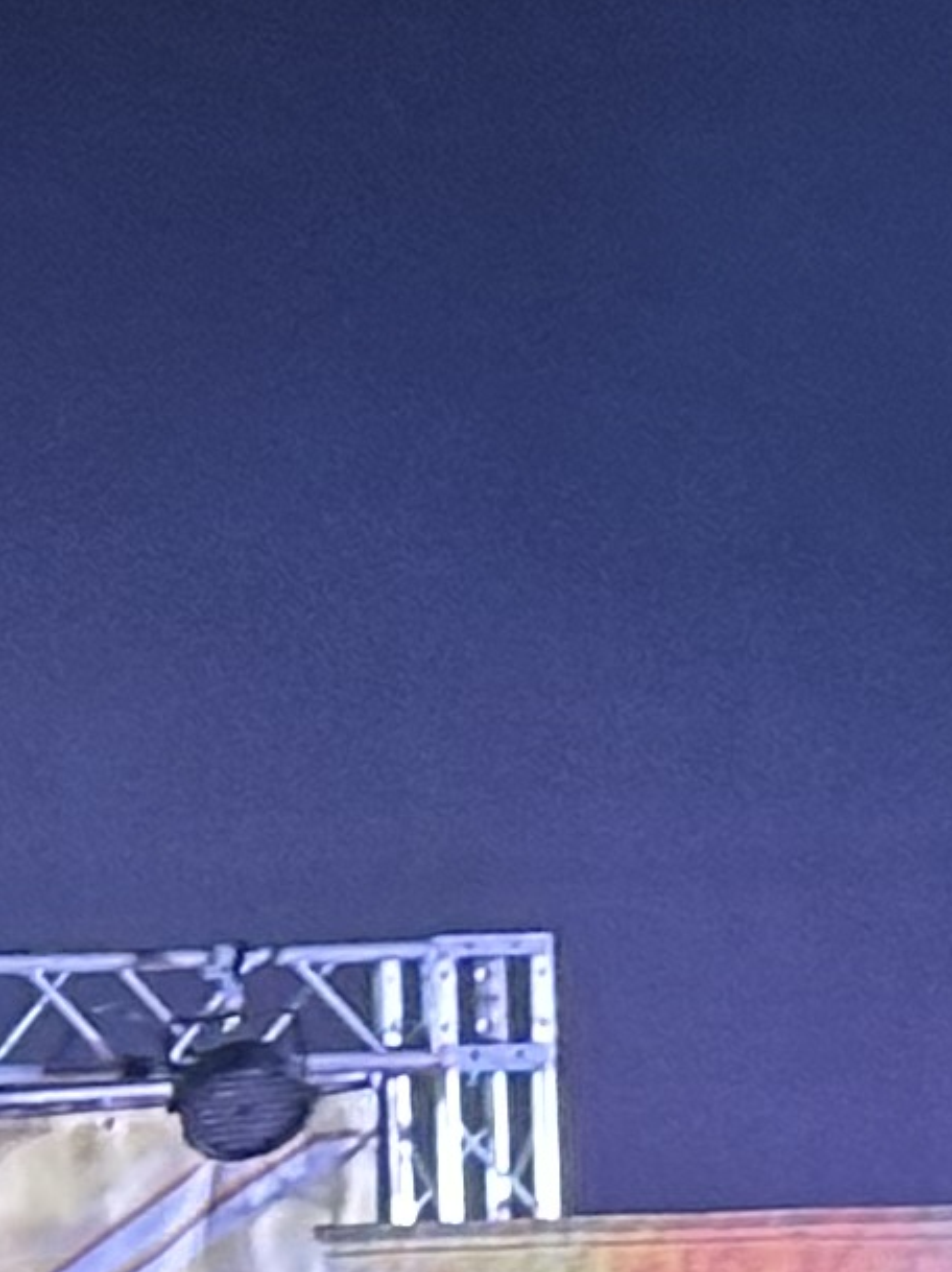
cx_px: -271
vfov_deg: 6.2
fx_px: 11673
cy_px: 1234
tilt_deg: -1.4
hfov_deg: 4.7
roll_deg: +2.9
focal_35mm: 318
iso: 250
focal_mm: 6.86
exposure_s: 1/45
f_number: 1.78
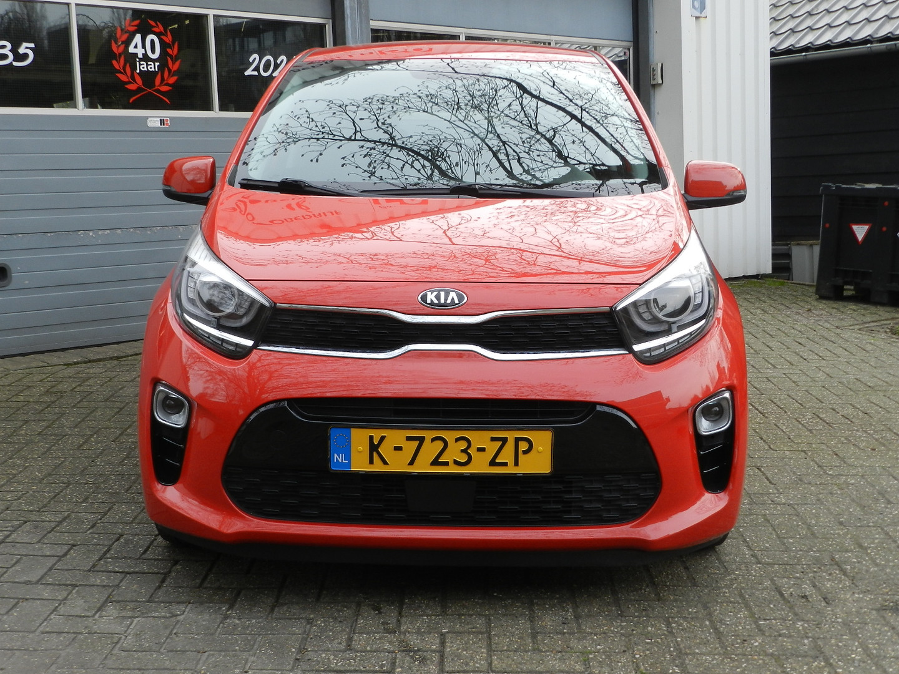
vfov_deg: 31.5
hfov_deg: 41.2
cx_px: 450
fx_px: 1195
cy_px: 337
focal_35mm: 46
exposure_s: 1/200
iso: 160
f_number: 4.2
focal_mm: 8.1
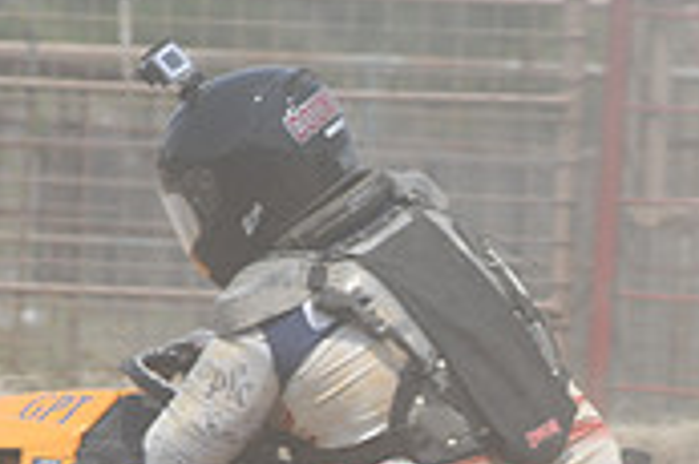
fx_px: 18059
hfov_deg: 2.2
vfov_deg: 1.5
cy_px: 591
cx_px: 642
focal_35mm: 931
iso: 125
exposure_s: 1/500
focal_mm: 185
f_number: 8
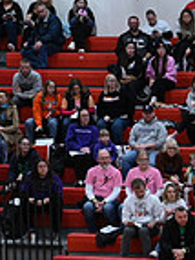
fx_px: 2054
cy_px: 350
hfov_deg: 5.3
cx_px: 459
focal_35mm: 273
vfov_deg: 7.2
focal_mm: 70
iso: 4000
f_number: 4
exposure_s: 1/400
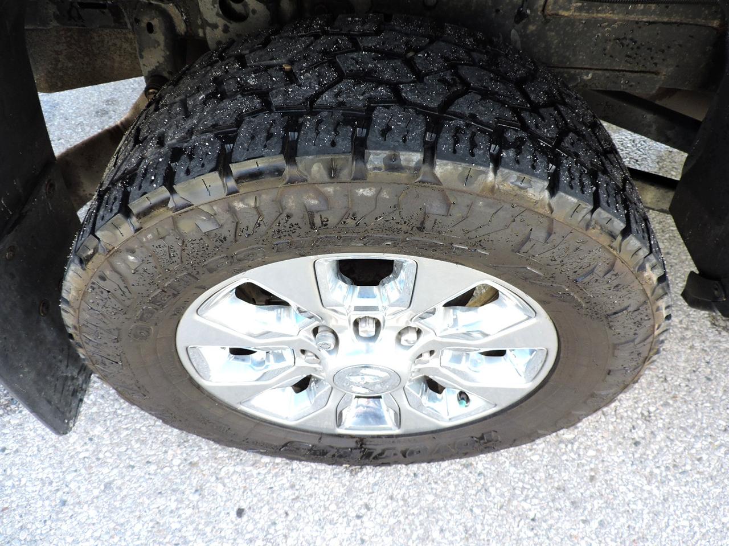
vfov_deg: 56.8
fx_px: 505
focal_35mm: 24
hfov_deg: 71.6
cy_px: 273
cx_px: 364
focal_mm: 4.3
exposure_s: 1/100
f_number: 3
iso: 100
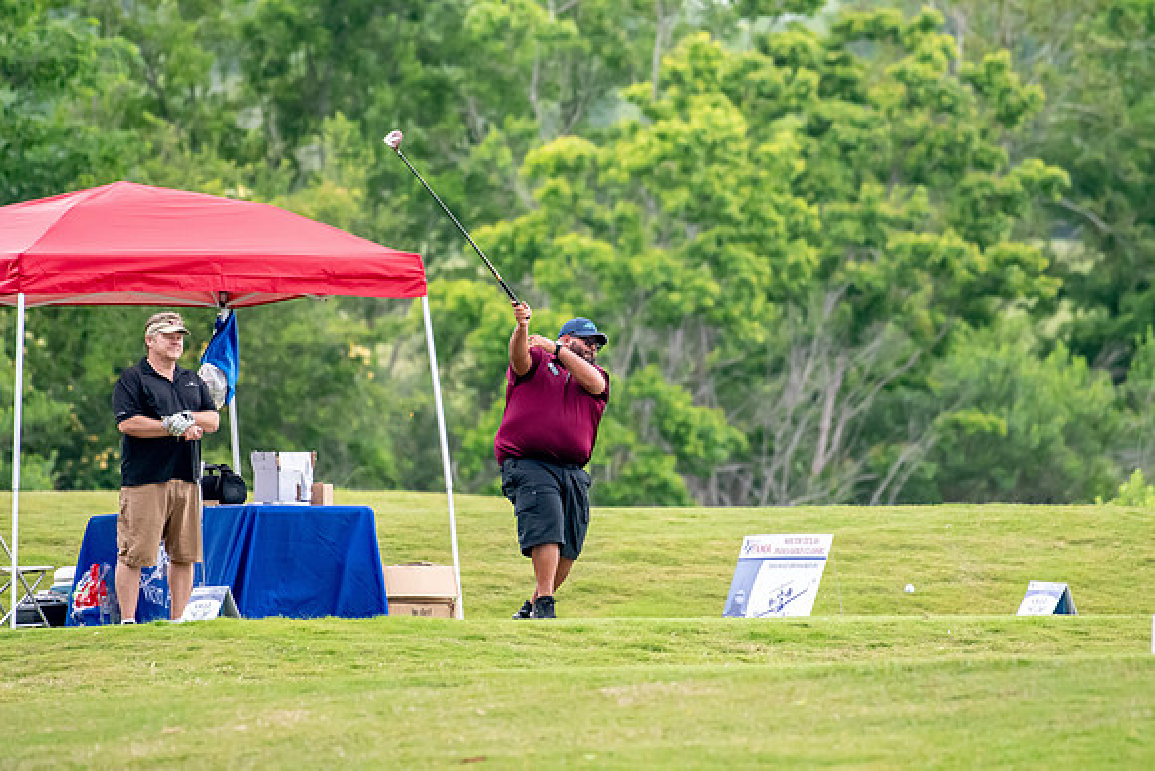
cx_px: 578
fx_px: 21660
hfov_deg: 3.1
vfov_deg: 2.0
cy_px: 386
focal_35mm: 675
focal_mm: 450
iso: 2800
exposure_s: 1/2000
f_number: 5.6
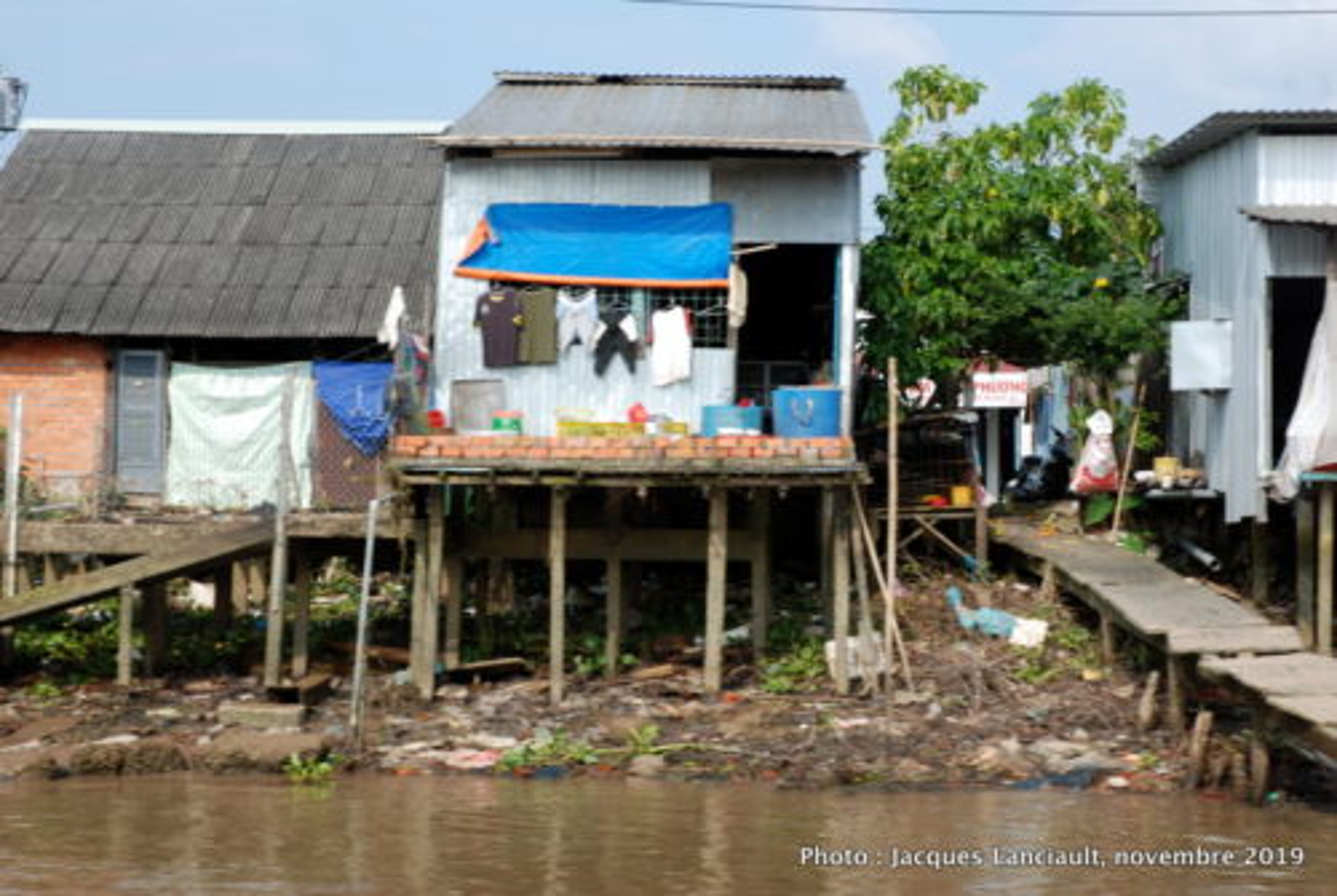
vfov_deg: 19.0
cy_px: 448
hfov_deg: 28.0
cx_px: 668
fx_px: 2678
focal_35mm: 72
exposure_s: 1/80
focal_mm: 48
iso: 100
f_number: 11
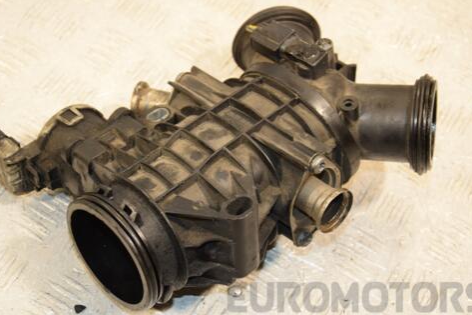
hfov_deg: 25.4
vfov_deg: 17.0
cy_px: 164
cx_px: 209
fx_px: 1048
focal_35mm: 80
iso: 800
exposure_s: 1/200
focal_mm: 42
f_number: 5.6
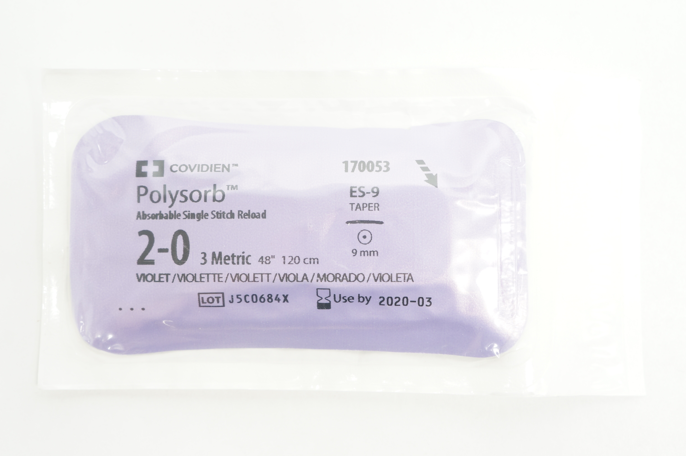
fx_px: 828
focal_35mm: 44
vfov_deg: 30.8
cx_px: 343
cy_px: 228
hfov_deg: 45.0
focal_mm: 29
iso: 400
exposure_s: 1/15
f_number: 7.1
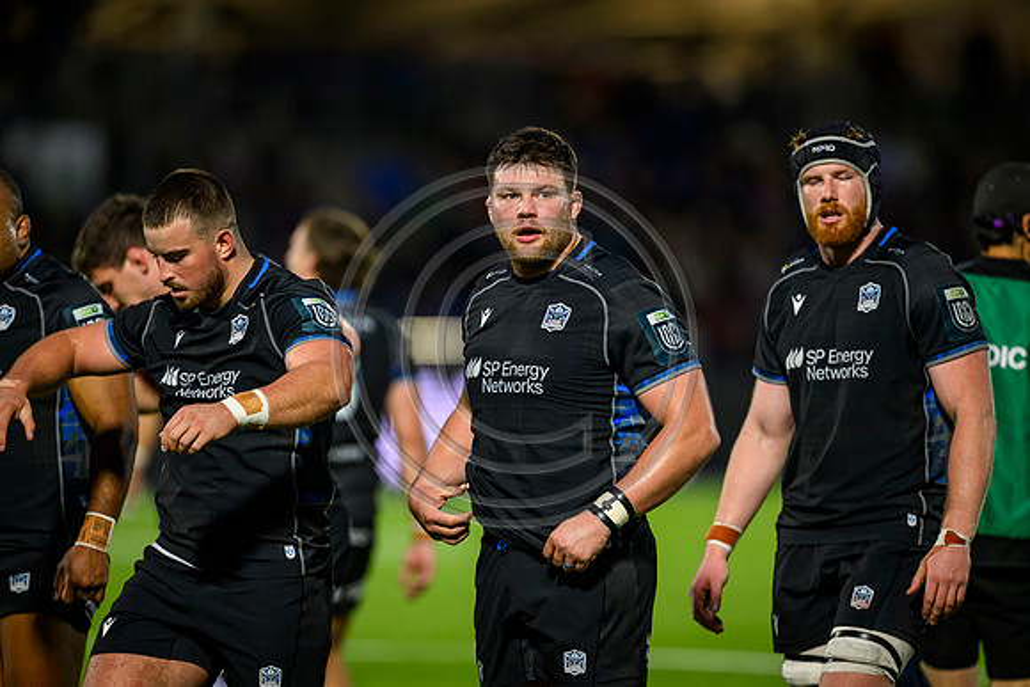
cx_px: 515
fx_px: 11447
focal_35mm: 400
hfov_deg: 5.2
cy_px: 344
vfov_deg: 3.4
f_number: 3.2
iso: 4000
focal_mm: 400
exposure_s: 1/1600
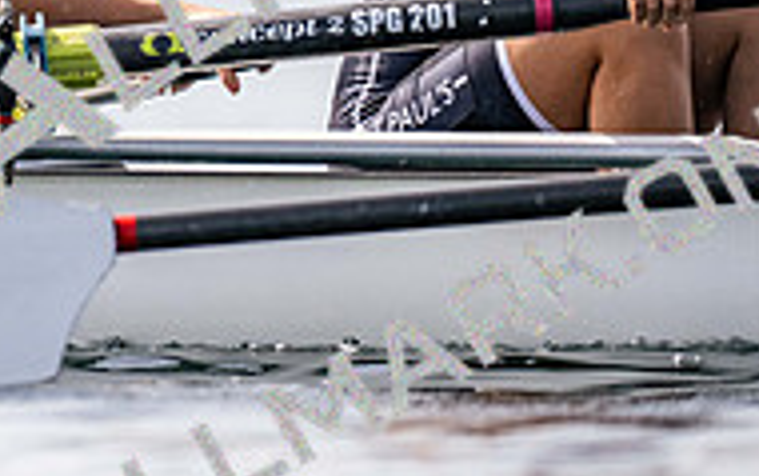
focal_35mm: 1865
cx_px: -383
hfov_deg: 1.1
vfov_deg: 0.7
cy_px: -154
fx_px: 38601
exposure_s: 1/2500
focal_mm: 600
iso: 220
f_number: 4
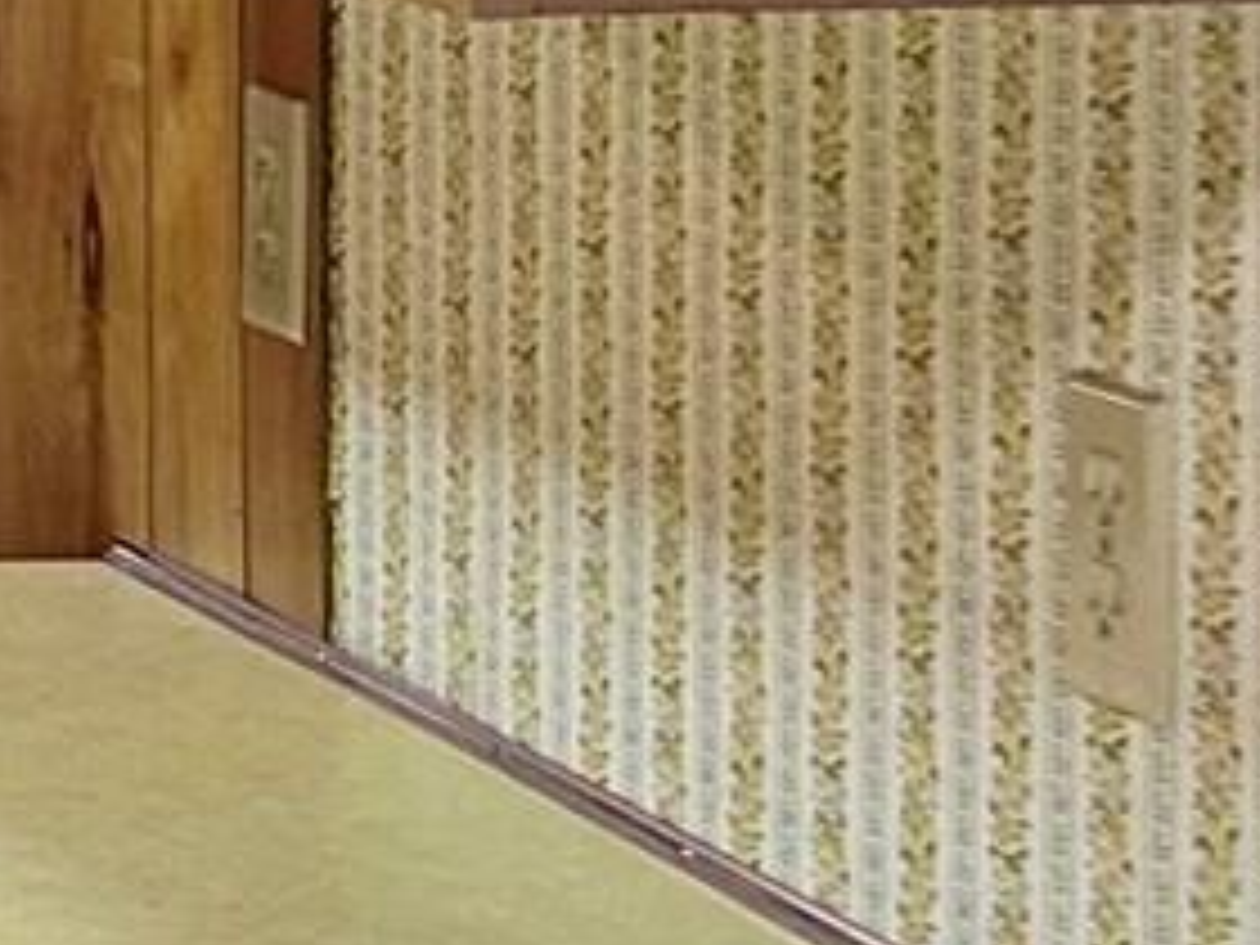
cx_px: -2709
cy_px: -266
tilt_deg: -3.7
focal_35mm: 190
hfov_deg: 8.5
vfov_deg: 7.7
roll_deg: +1.6
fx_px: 6916
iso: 160
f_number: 1.5
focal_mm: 5.7
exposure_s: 1/60
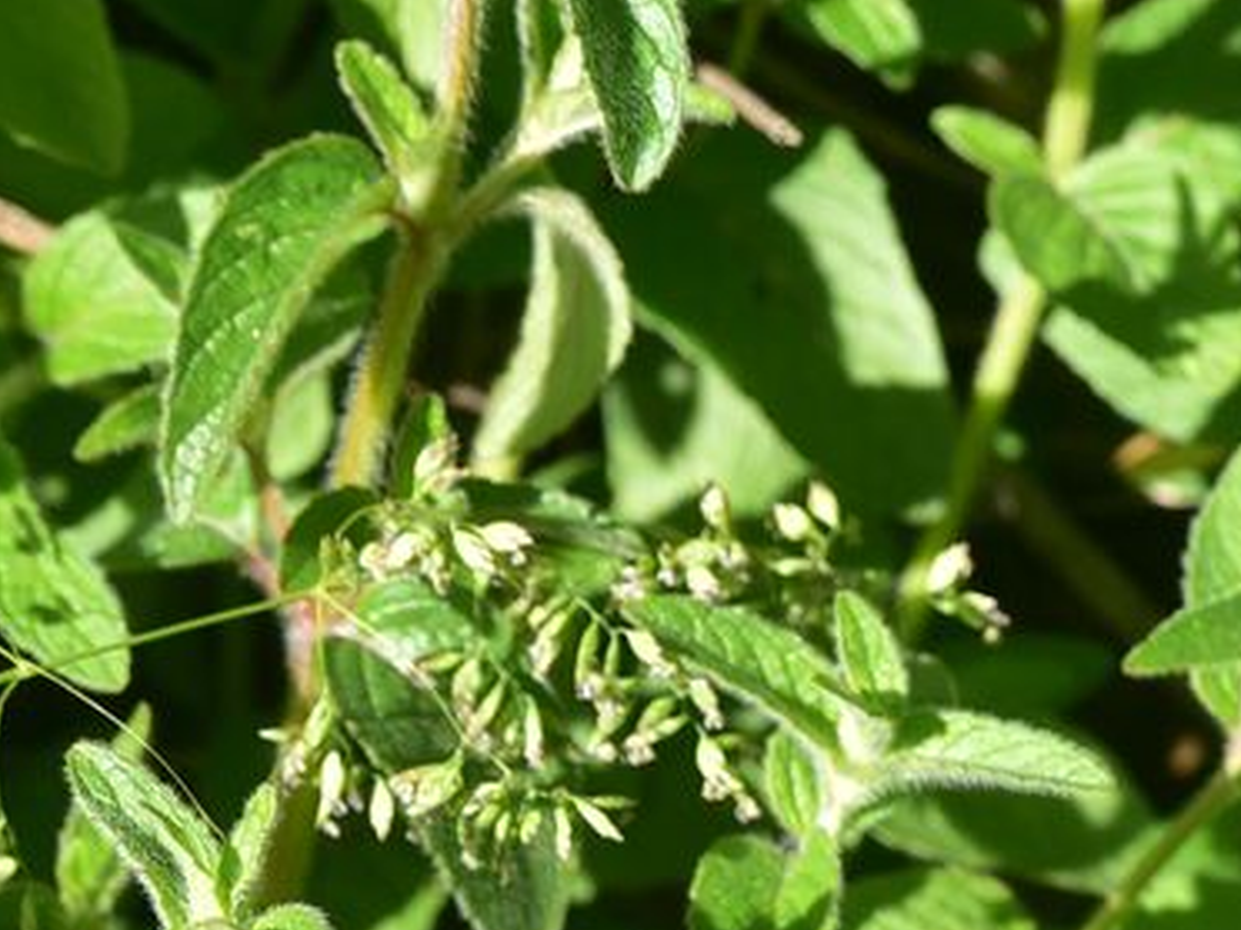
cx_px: 2152
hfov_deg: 11.1
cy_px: 1095
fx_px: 6023
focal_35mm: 168
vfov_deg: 8.7
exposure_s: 1/125
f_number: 11
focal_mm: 50
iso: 160
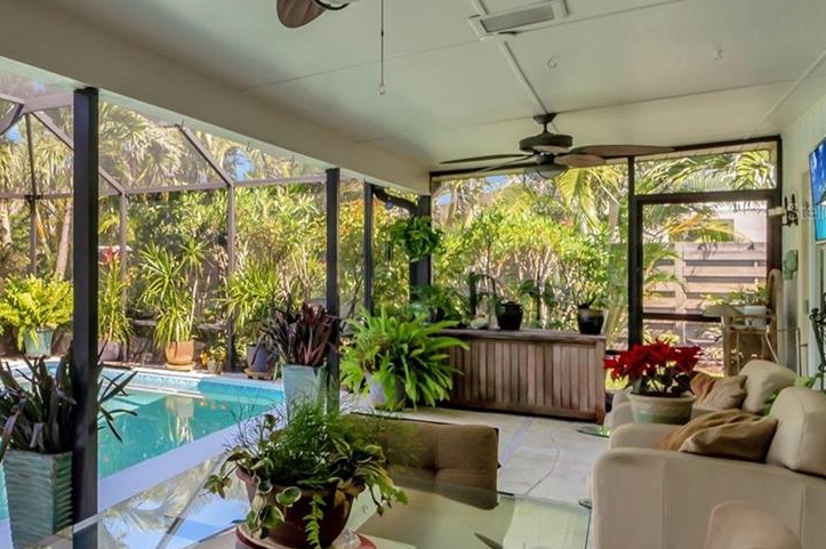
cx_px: -25
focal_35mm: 31
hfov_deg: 48.1
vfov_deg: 42.0
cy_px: 211
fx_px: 711
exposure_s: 1/80
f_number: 9
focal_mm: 14
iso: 250
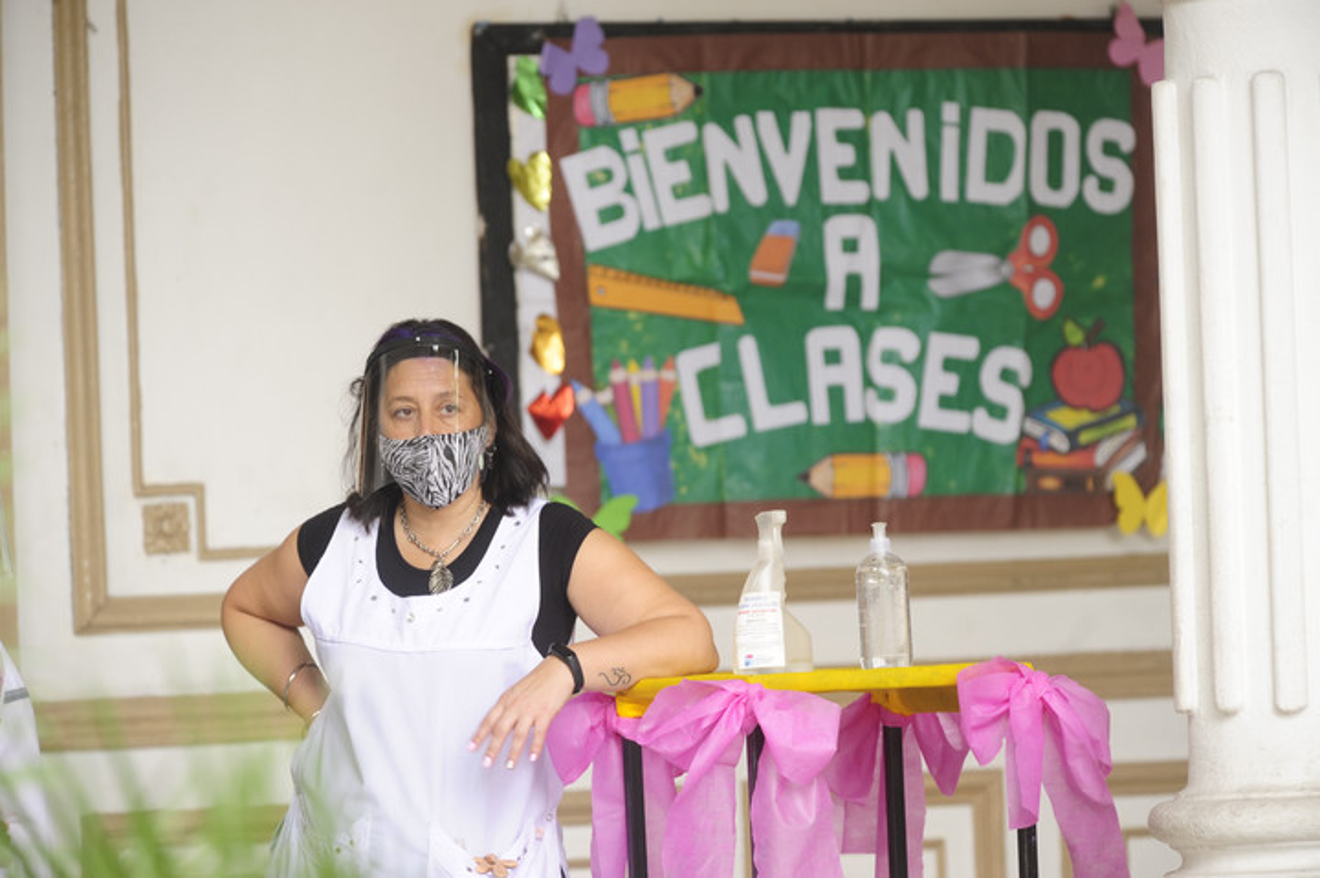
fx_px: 8794
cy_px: 439
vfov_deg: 5.7
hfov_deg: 8.6
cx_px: 660
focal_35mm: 240
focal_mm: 240
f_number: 4.5
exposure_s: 1/80
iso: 500
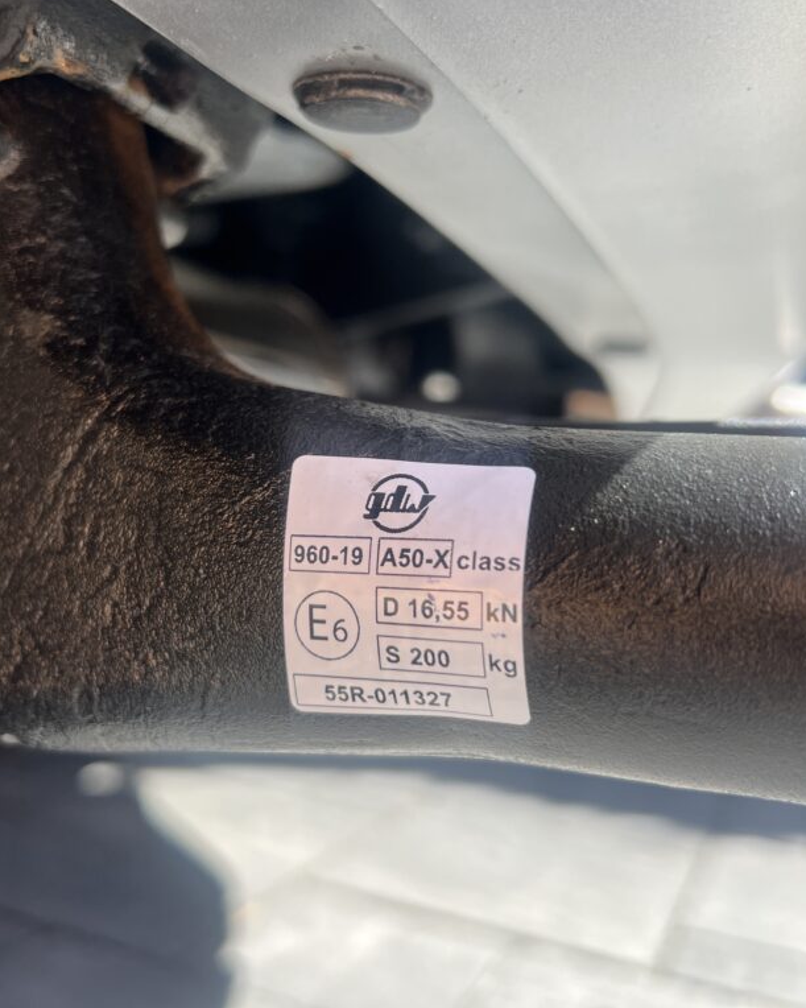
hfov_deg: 43.2
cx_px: 336
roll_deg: -5.8
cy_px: 503
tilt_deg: -2.2
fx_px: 1014
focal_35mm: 34
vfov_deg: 52.8
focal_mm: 5.7
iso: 50
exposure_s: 1/404
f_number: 1.5
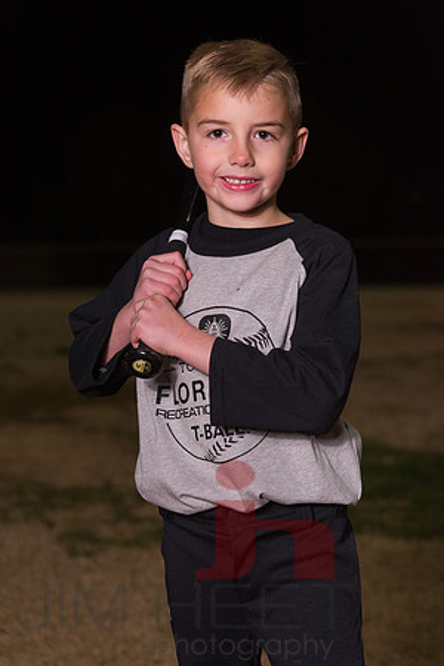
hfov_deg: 14.0
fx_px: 1813
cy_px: 333
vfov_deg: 20.8
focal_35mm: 98
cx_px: 222
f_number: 5.6
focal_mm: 98
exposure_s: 1/500
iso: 2000
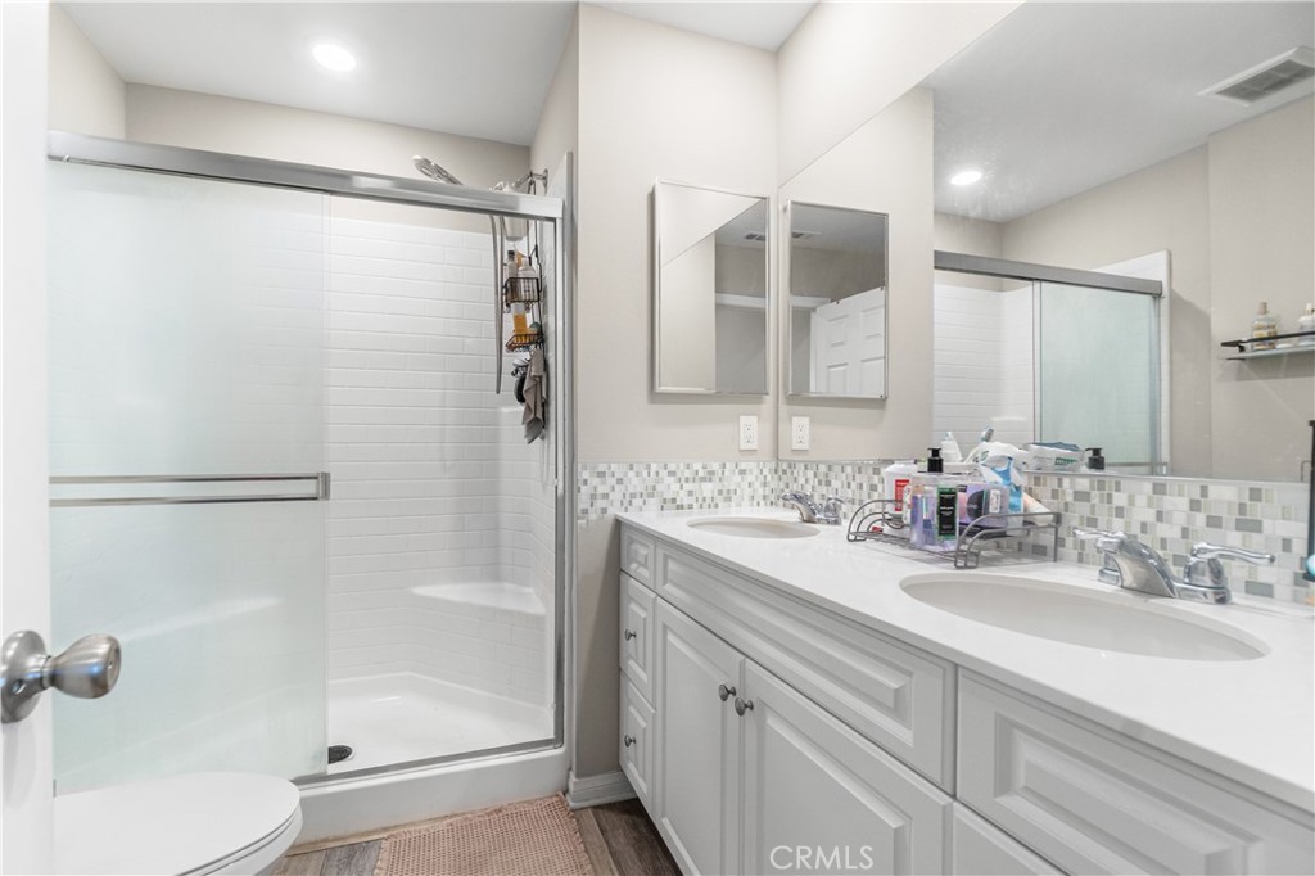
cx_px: 658
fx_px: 548
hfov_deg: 100.4
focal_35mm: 15
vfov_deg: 77.3
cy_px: 438
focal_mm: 10
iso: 320
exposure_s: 1/10
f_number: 7.1
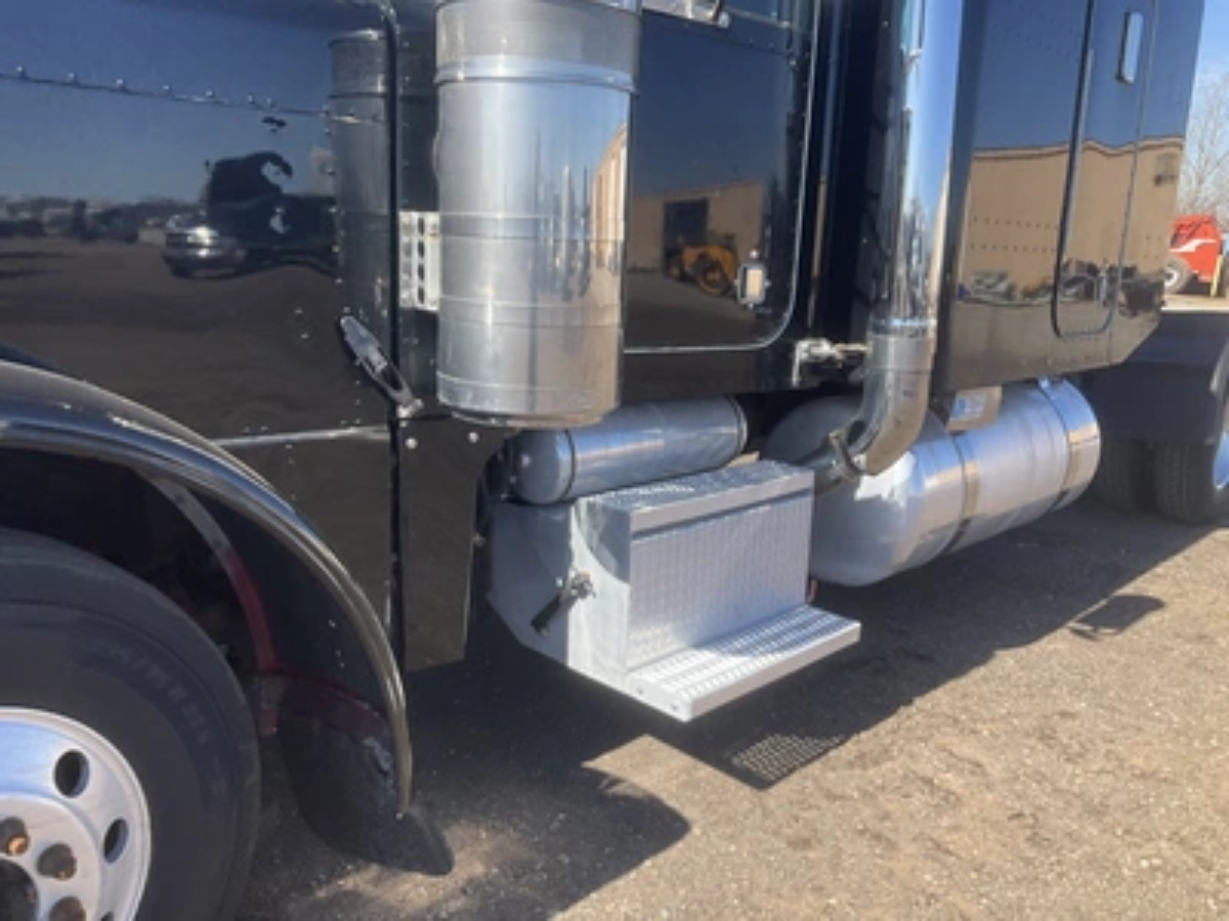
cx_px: 614
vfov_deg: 48.2
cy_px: 460
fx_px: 1030
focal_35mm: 29
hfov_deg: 61.7
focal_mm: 3
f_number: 1.8
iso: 25
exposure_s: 1/683
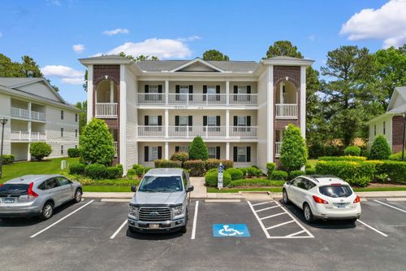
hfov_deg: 78.6
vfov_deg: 57.2
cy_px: 136
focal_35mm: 22
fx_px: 248
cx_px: 203
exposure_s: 1/1000
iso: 150
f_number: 2.8
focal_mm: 8.38
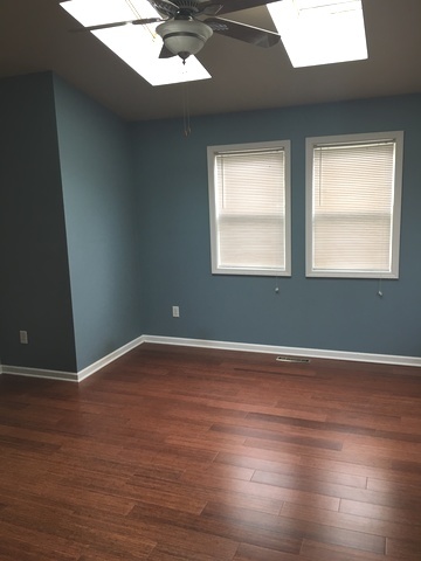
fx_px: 470
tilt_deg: -10.9
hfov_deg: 48.2
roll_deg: +1.3
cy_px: 280
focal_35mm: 29
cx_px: 210
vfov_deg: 61.7
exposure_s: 1/15
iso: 25
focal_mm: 4.15
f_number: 2.2
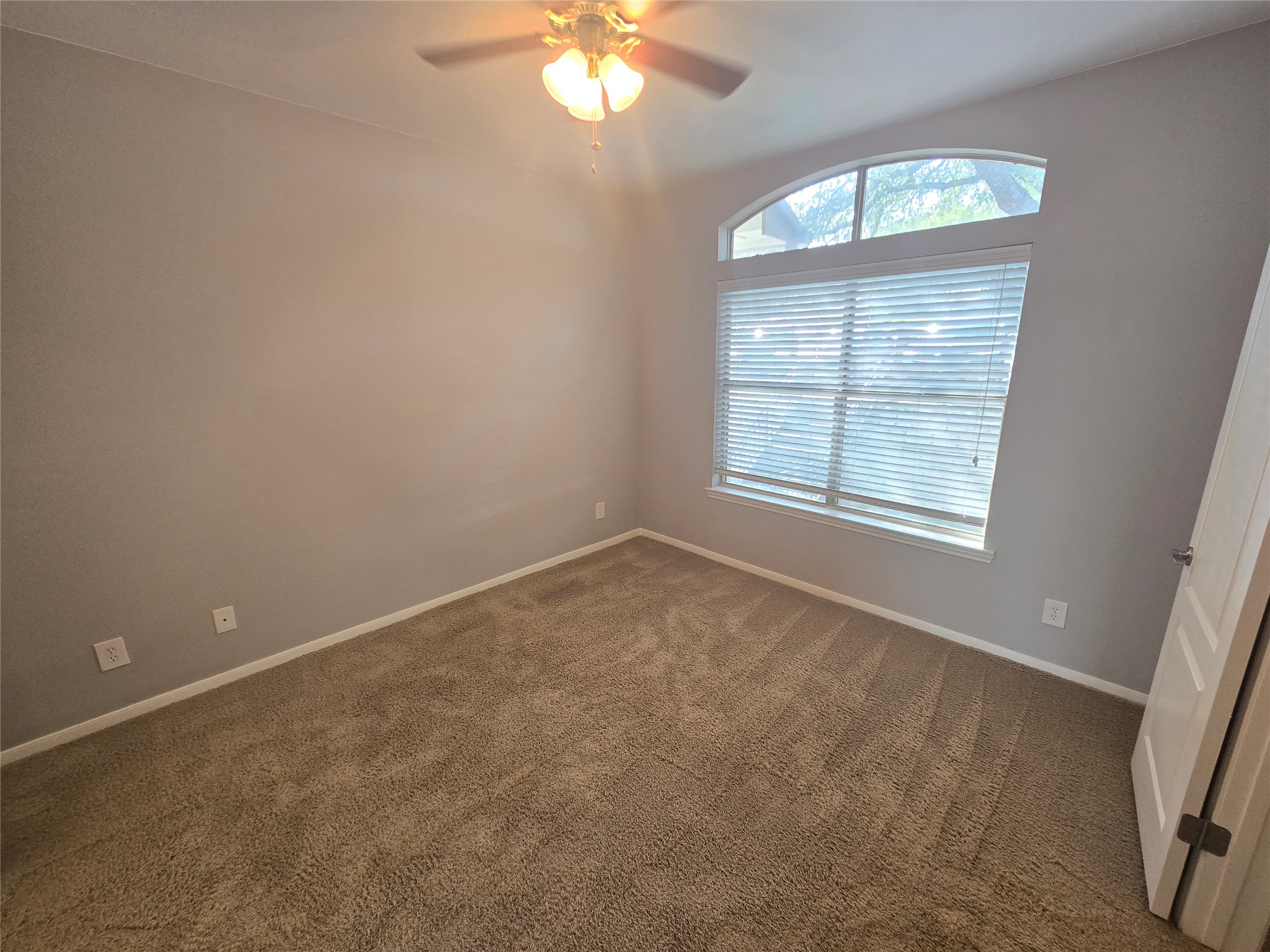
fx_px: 477
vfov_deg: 89.9
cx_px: 635
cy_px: 476
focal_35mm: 13
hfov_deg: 106.2
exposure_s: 1/60
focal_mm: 2.2
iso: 160
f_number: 2.2
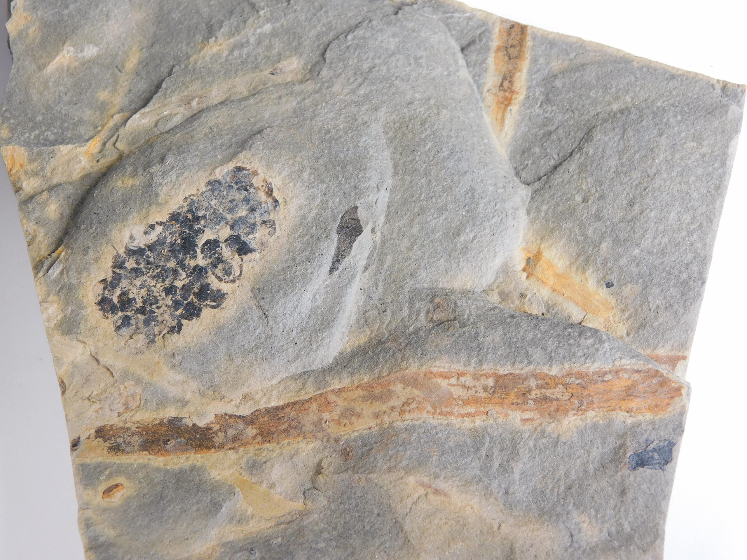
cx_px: 374
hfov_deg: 24.4
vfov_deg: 18.4
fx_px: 1726
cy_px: 280
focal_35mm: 80
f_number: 4.4
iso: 125
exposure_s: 1/80
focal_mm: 14.2
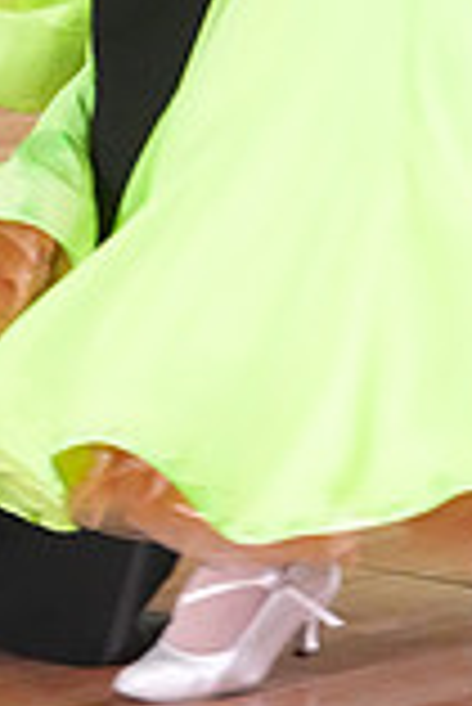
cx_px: 146
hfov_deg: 2.9
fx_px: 9262
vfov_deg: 4.3
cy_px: -405
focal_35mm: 472
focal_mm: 128
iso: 10000
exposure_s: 1/200
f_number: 10
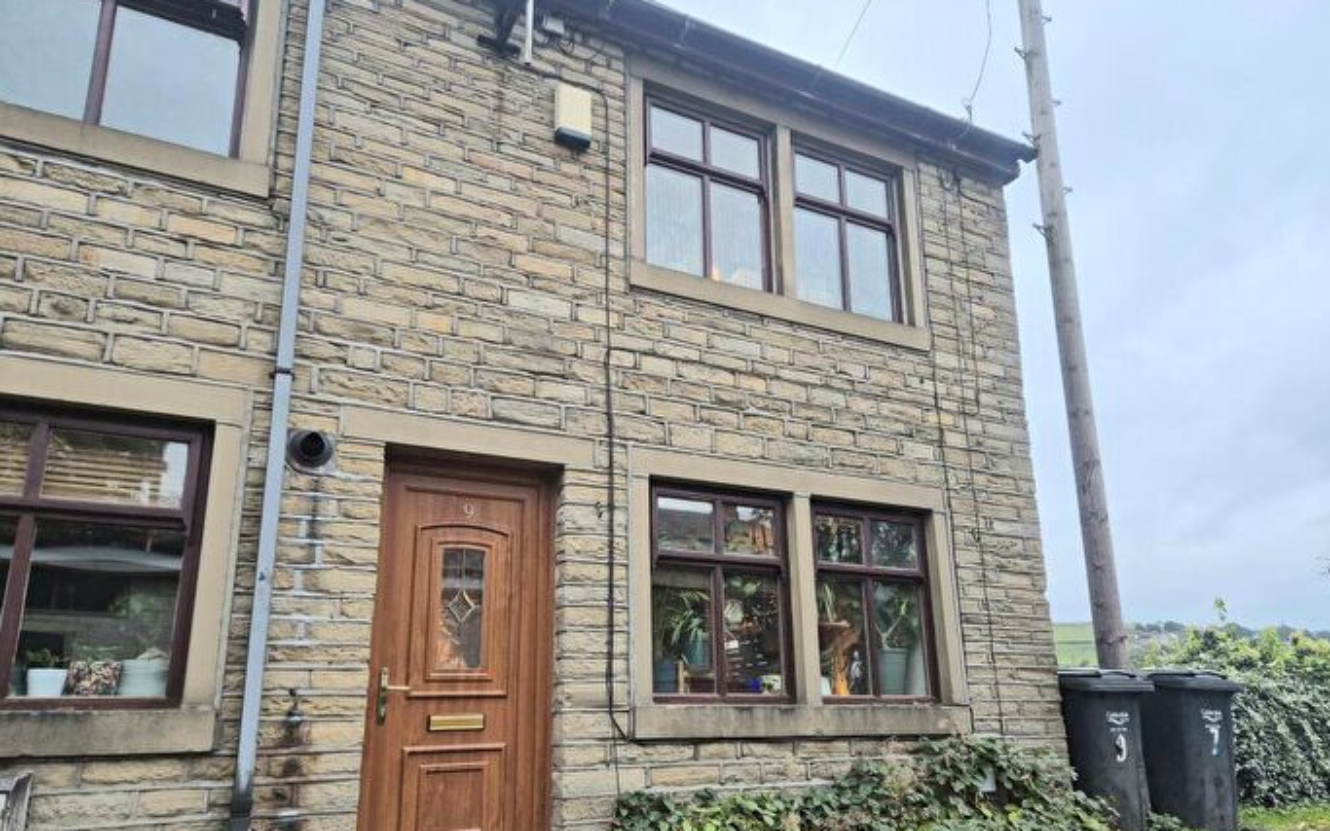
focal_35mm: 25
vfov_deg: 49.0
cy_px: 489
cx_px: 680
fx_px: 906
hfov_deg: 72.5
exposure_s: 1/100
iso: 125
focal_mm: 5.4
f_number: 1.8
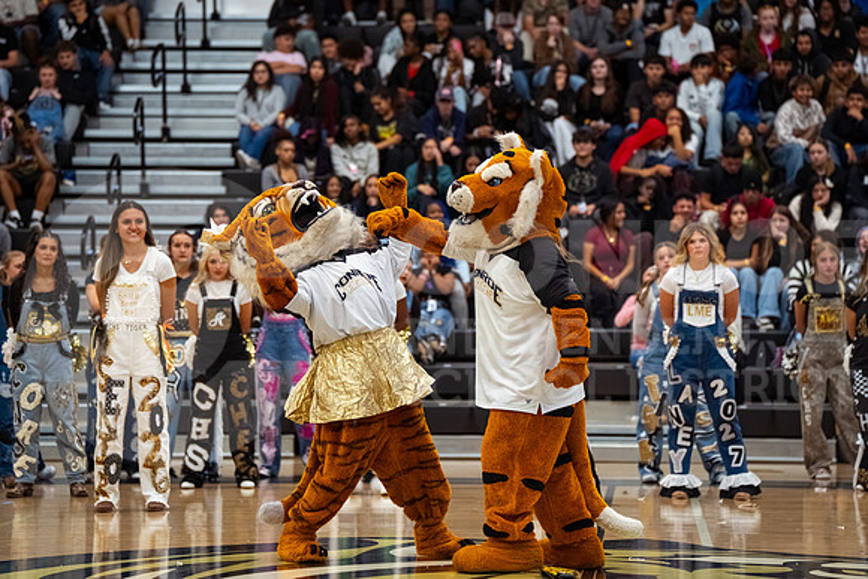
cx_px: 432
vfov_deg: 11.2
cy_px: 290
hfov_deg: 16.8
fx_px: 2947
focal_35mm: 122
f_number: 3.2
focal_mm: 121
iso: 3200
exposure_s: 1/1000
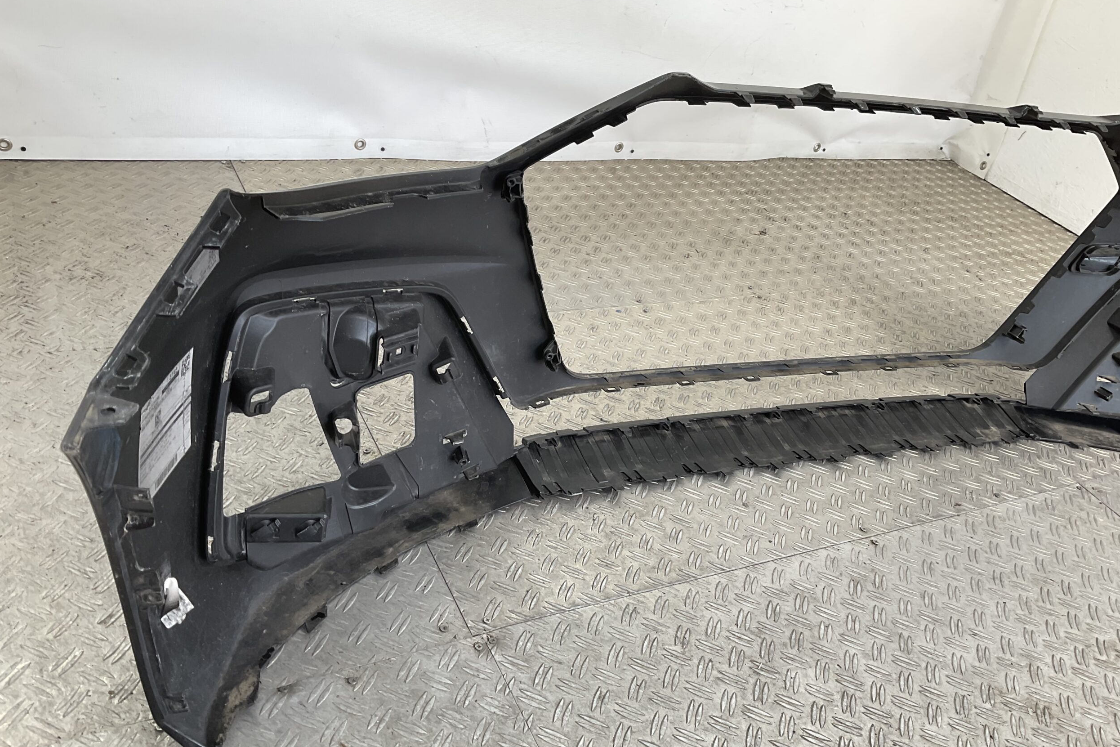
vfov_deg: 42.3
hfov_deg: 60.3
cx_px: 574
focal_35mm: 31
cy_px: 397
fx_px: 964
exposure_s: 1/125
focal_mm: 3
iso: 16
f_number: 1.8
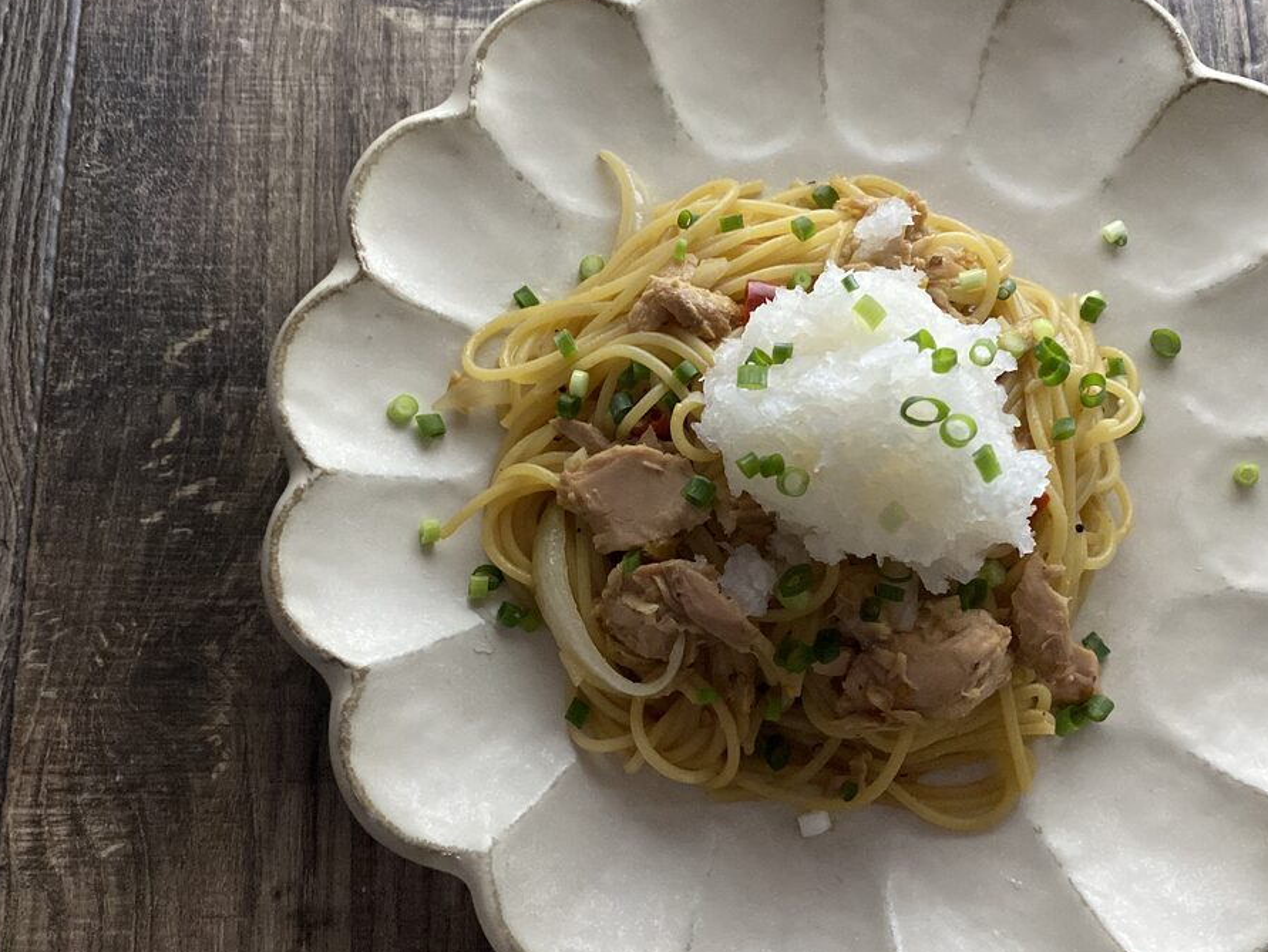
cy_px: 485
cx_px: 635
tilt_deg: -75.7
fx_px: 1283
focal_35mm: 35
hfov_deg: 52.6
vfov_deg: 40.7
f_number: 1.8
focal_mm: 4.25
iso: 500
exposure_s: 1/33
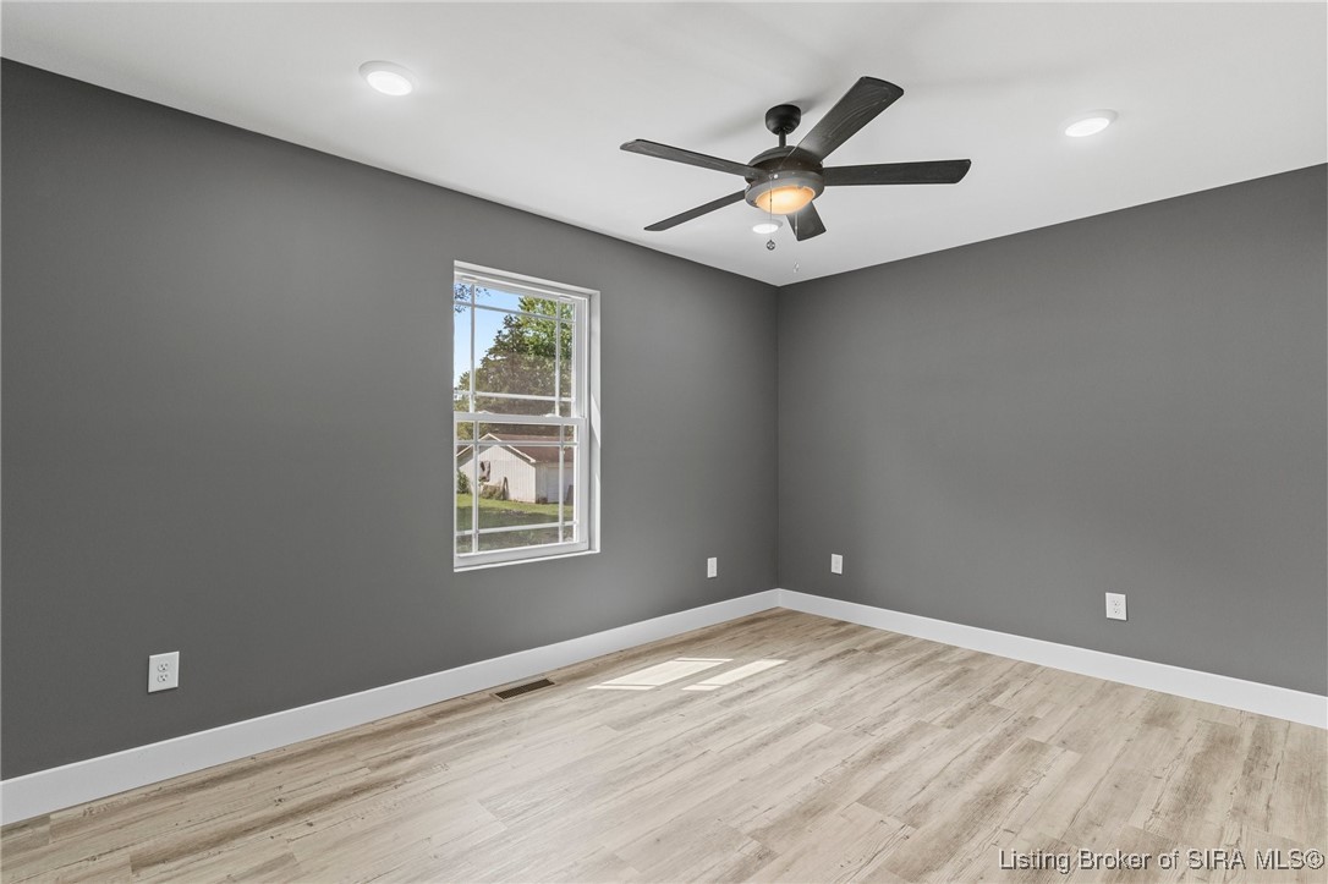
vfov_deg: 70.4
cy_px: 442
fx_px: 627
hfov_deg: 93.3
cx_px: 664
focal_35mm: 17
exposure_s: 1/15
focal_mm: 17
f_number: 7.1
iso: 1250
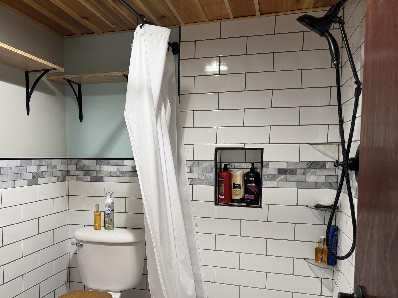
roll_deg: +0.1
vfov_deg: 46.5
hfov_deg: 59.5
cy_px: 183
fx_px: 345
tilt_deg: -4.8
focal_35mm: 30
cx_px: 161
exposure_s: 1/60
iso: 250
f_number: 1.78
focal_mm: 6.76
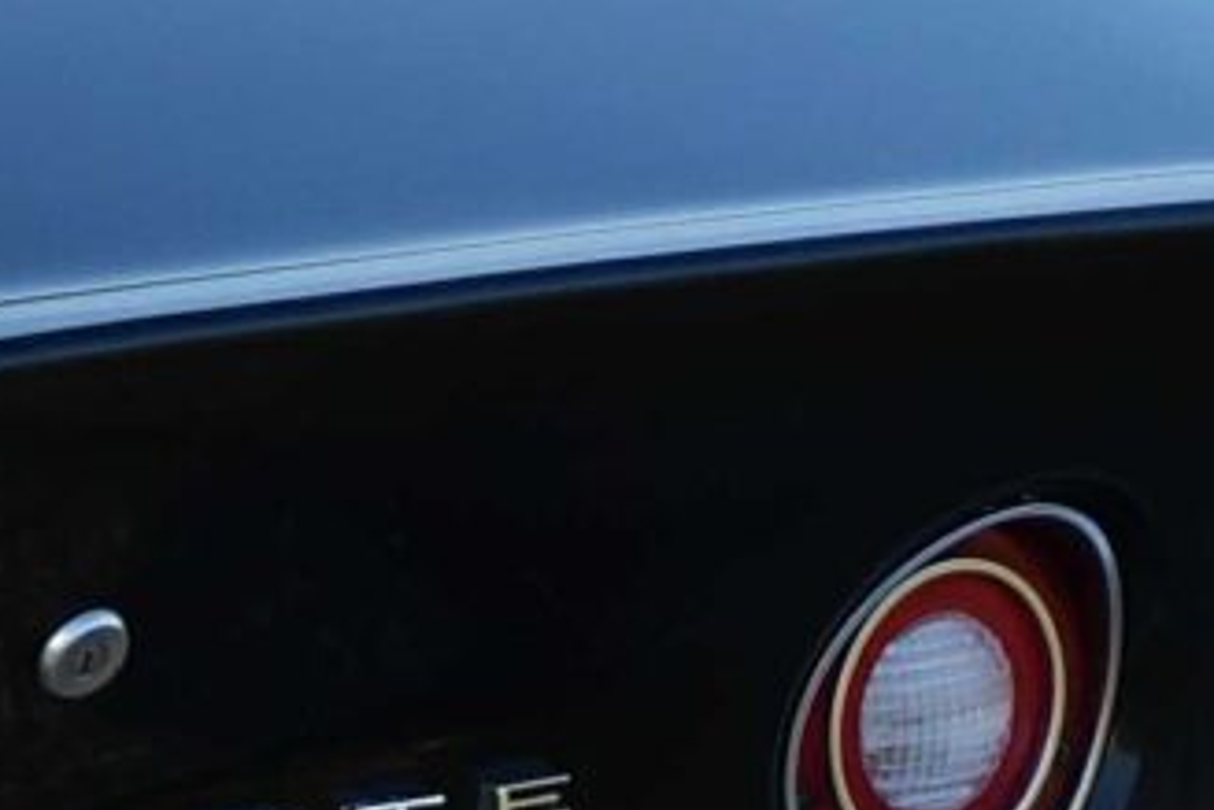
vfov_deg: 3.7
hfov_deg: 5.3
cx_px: -2513
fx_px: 12381
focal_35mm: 367
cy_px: 224
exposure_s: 1/160
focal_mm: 17.27
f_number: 4
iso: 125
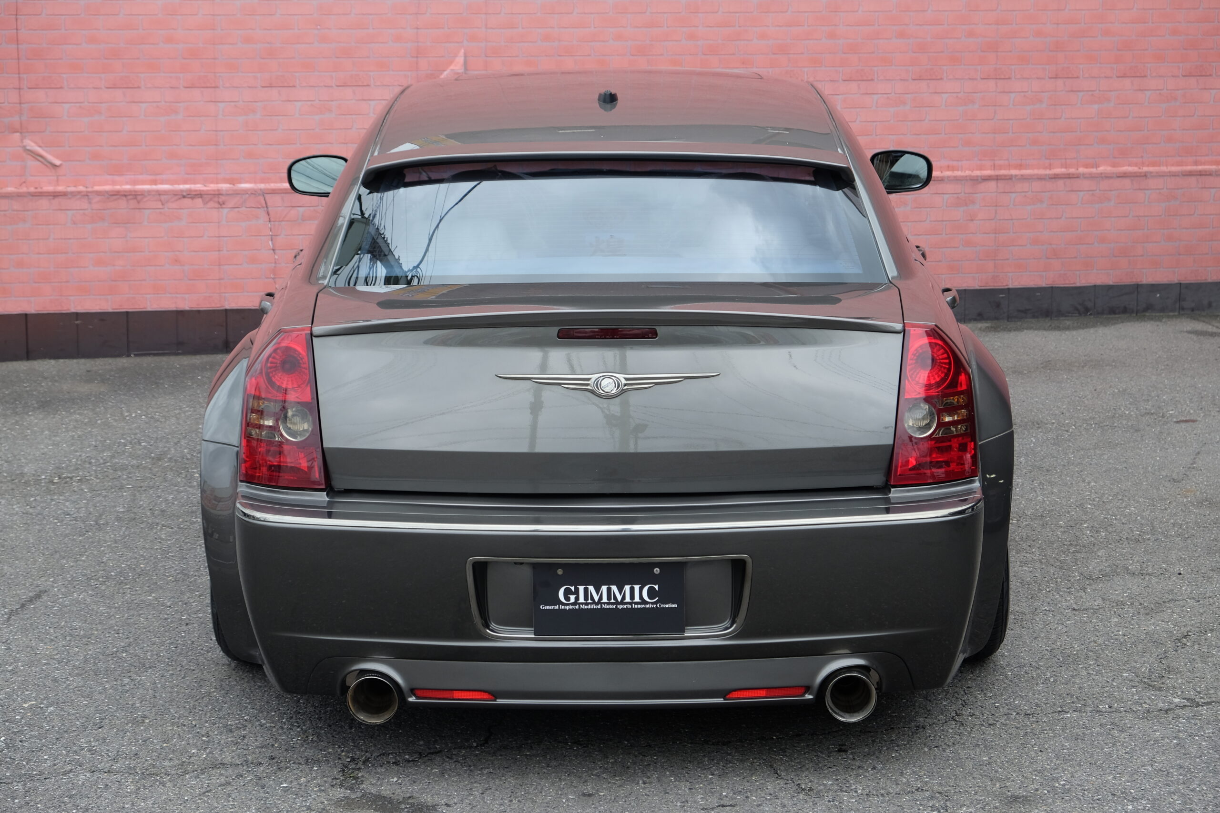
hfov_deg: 24.5
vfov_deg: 16.5
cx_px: 610
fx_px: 2813
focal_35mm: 83
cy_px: 406
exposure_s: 1/125
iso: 200
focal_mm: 55
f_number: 5.6
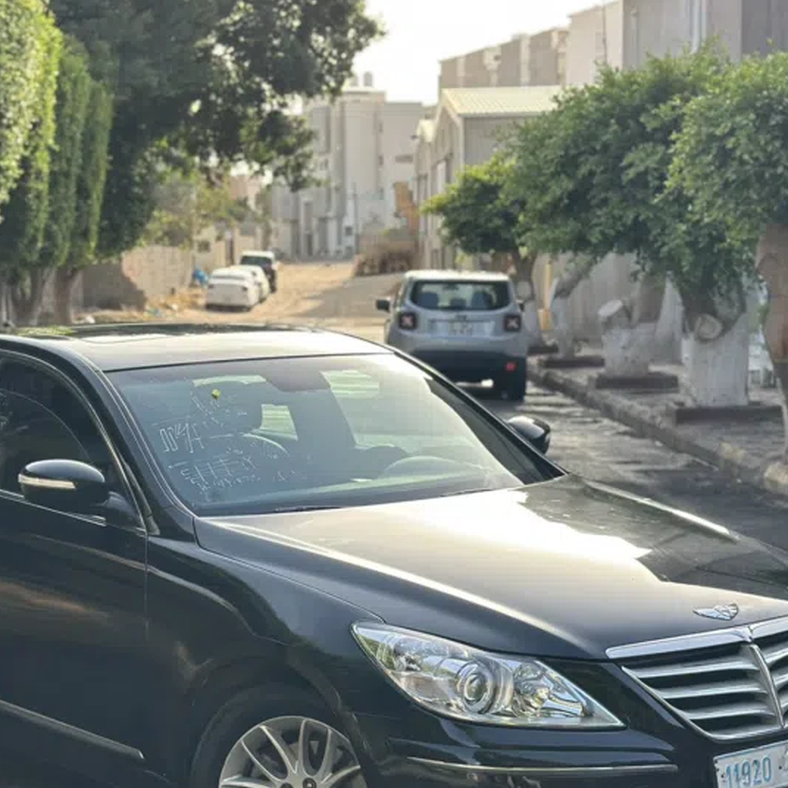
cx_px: 248
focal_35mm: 81
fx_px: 2086
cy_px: 470
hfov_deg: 21.3
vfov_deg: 21.4
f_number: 1.78
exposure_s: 1/1185
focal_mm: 6.86
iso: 80
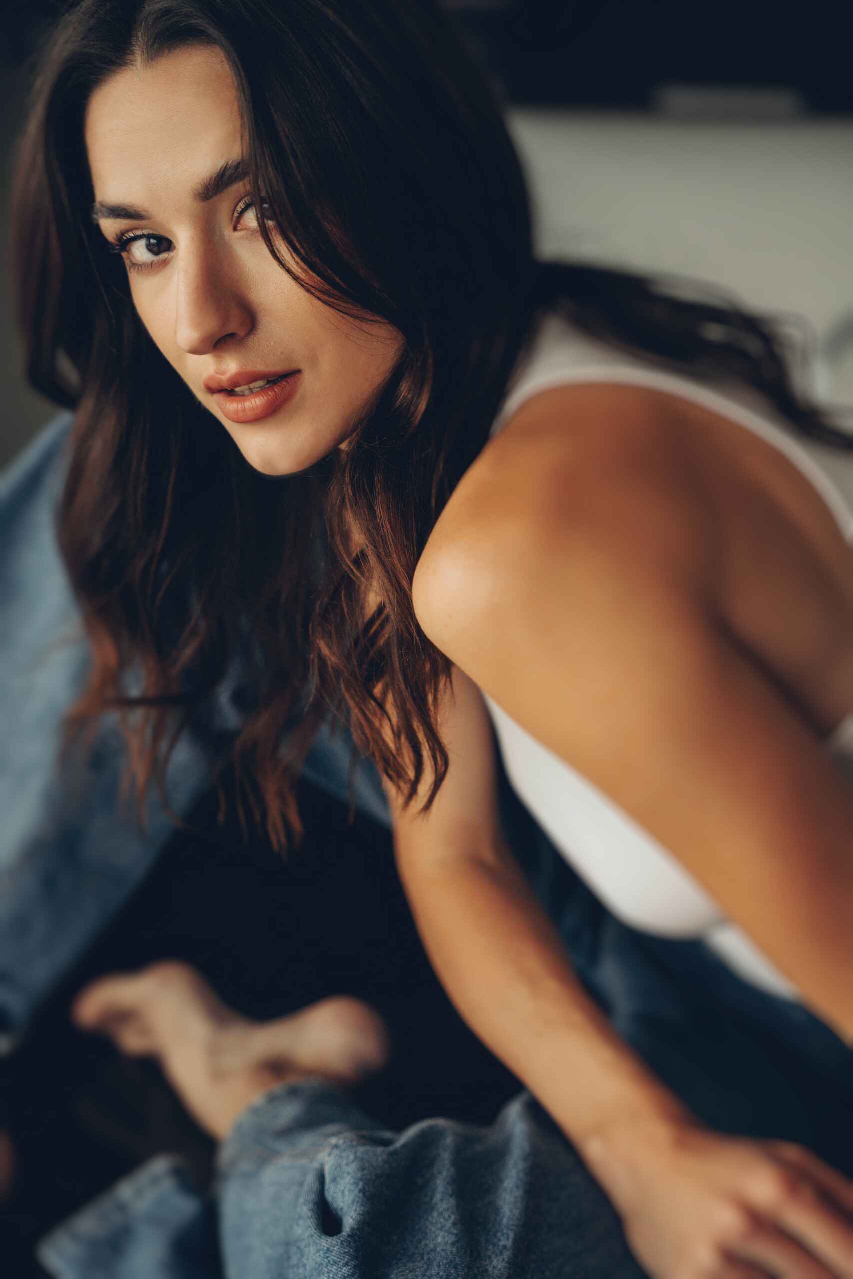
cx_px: 426
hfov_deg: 19.5
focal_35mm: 70
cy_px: 640
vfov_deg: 28.8
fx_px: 2487
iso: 1250
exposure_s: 1/200
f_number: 2.8
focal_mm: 70
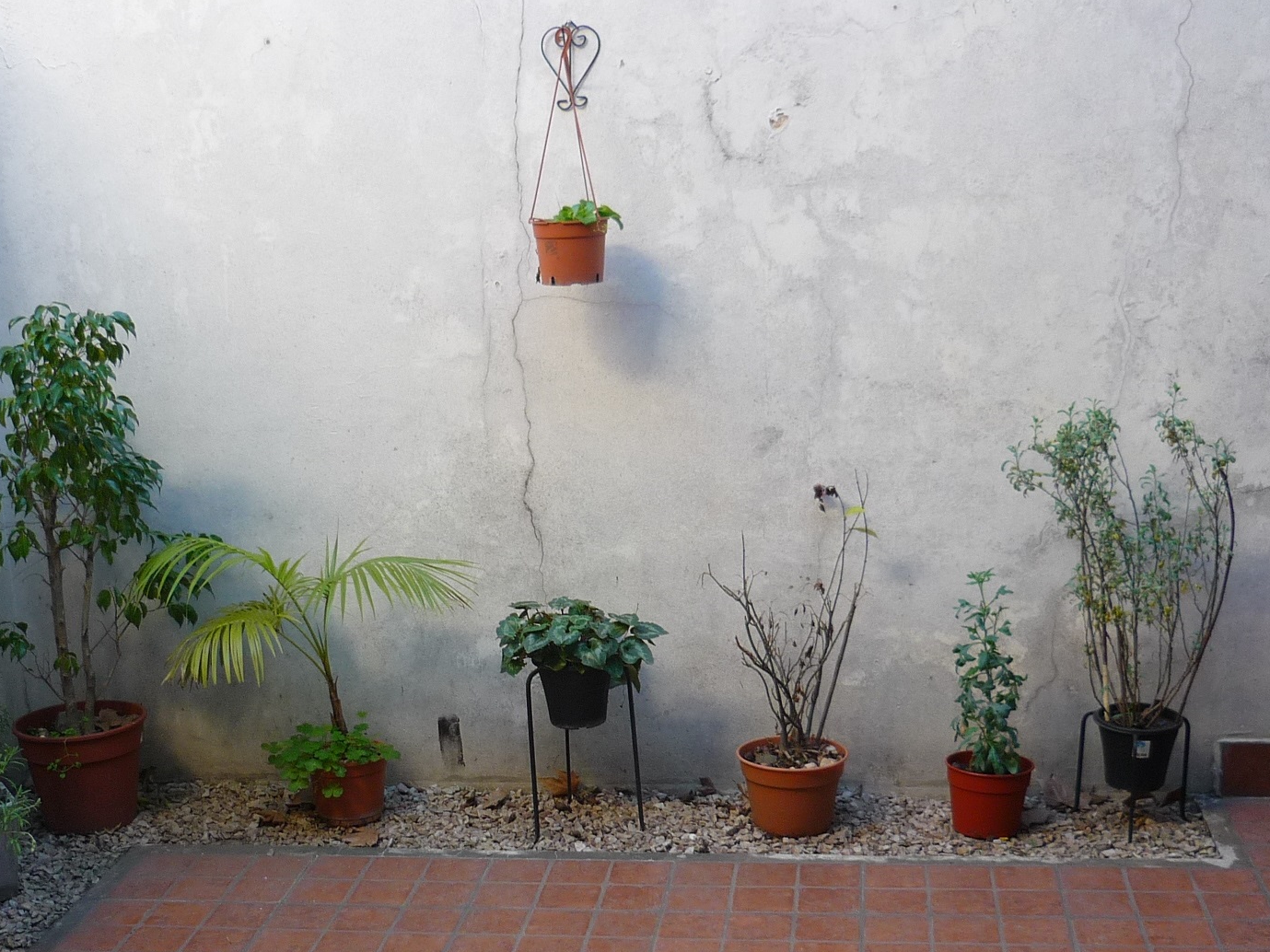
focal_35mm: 49
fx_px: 1798
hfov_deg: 38.8
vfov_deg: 29.4
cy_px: 659
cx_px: 542
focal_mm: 5.5
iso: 100
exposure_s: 1/40
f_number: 2.8
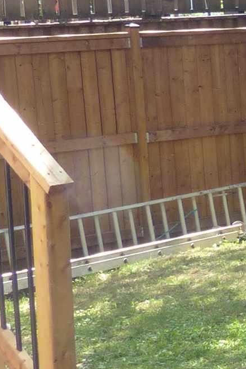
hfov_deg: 9.9
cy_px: 184
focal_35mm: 122
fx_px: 1252
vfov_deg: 16.8
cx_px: 591
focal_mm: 4.5
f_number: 4
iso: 100
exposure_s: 1/100
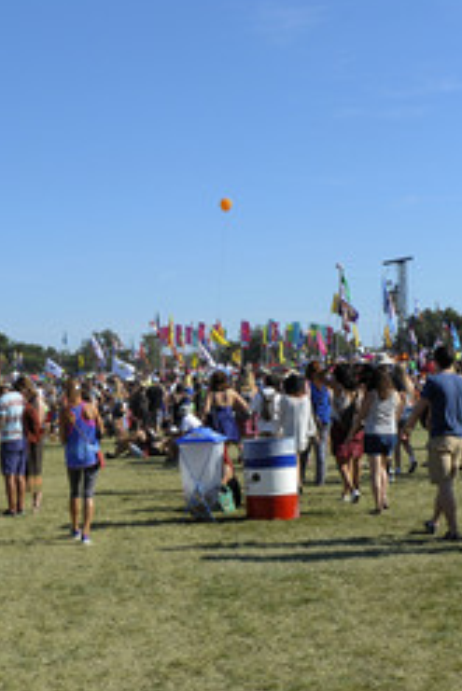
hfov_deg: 26.2
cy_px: 336
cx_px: 112
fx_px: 980
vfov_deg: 38.9
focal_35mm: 51
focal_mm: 28
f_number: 8
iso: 400
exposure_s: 1/500
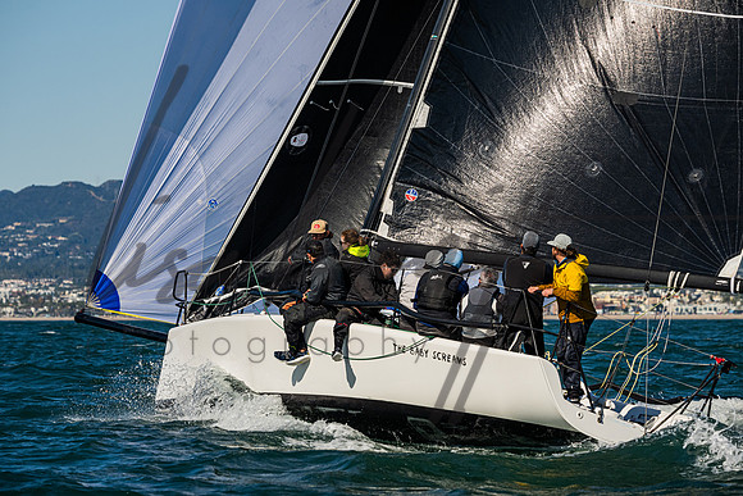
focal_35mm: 214
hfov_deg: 9.6
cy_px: 243
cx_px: 351
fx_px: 4424
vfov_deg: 6.4
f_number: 8
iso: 400
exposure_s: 1/3200
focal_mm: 200
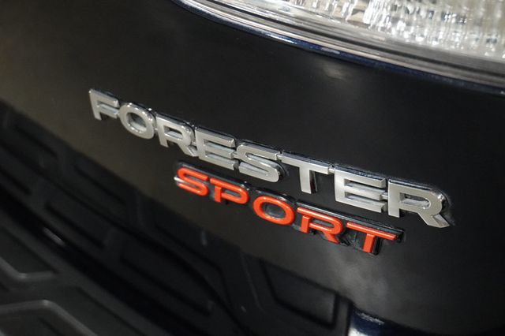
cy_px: 168
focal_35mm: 58
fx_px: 820
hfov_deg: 34.2
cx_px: 252
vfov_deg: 23.2
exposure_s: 1/80
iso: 6400
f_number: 5.6
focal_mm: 39
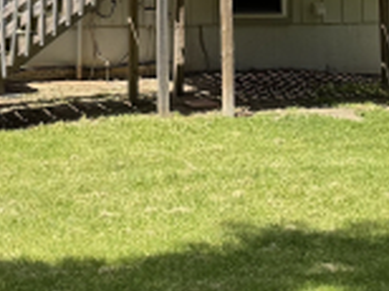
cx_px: 181
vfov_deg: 13.8
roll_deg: +1.3
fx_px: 1167
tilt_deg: +1.9
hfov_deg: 18.9
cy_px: -48
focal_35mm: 104
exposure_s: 1/2604
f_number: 1.78
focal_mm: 6.76
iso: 80
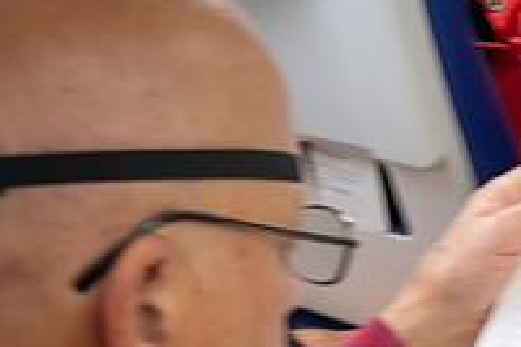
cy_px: 370
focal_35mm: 136
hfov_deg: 14.5
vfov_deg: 10.0
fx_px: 1967
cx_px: 667
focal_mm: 47
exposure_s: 1/60
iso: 6400
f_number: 6.3
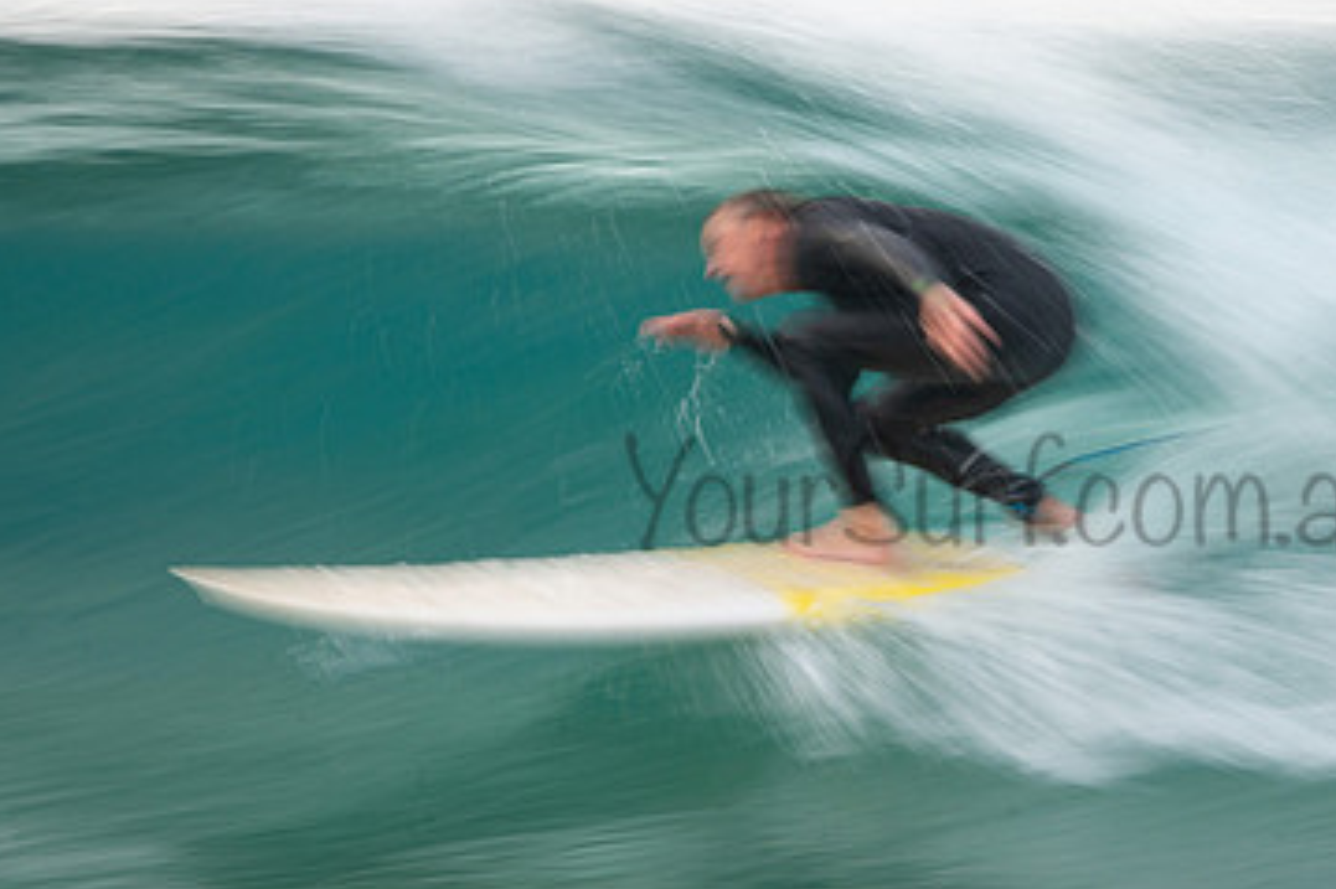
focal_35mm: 849
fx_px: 31491
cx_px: 1009
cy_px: 459
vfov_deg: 1.6
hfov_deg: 2.4
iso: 100
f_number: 20
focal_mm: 350
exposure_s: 1/15
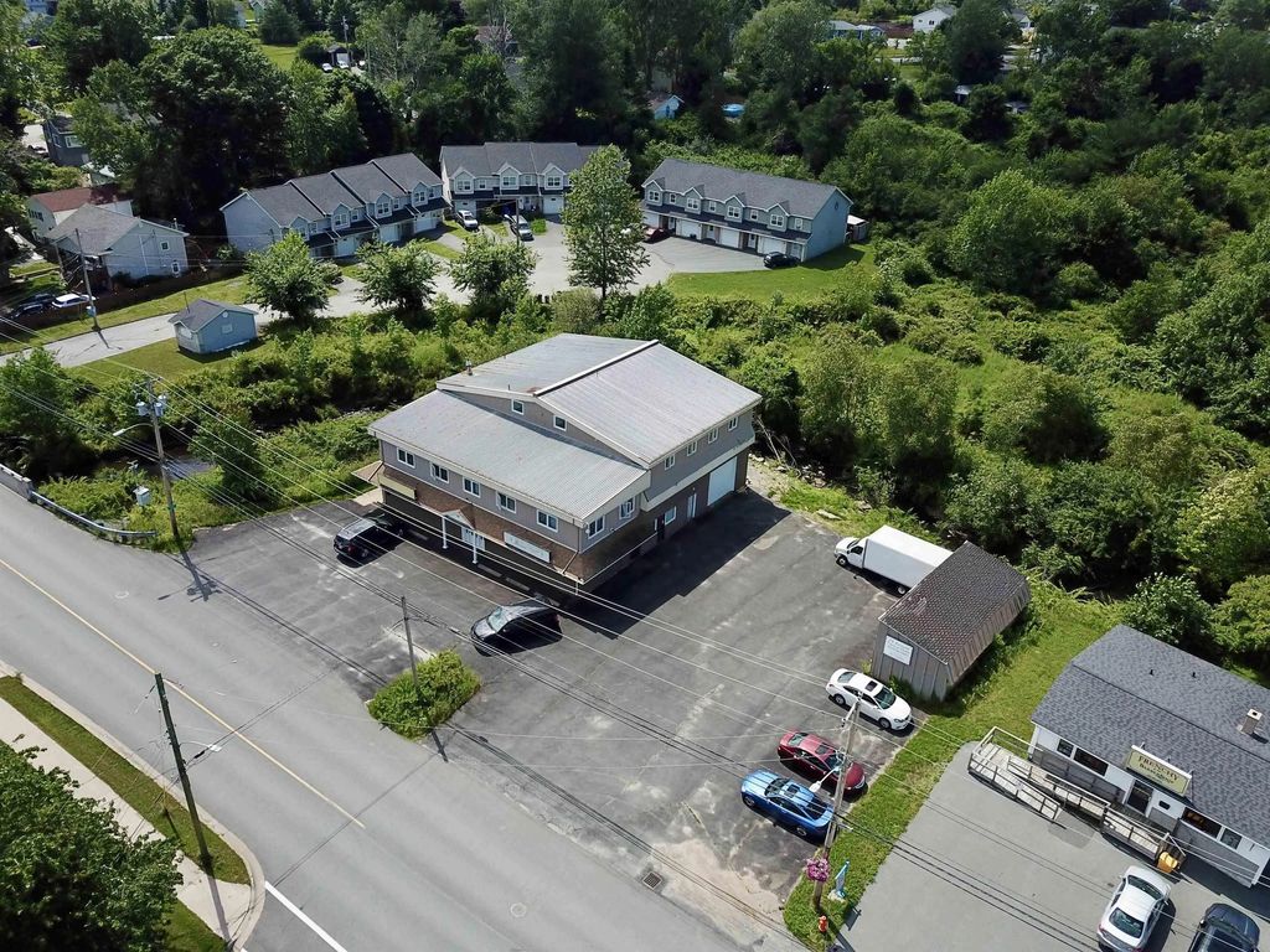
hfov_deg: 67.3
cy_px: 476
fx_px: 954
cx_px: 635
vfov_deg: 53.1
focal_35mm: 26
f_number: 2.2
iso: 100
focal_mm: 4.7
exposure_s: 1/1506
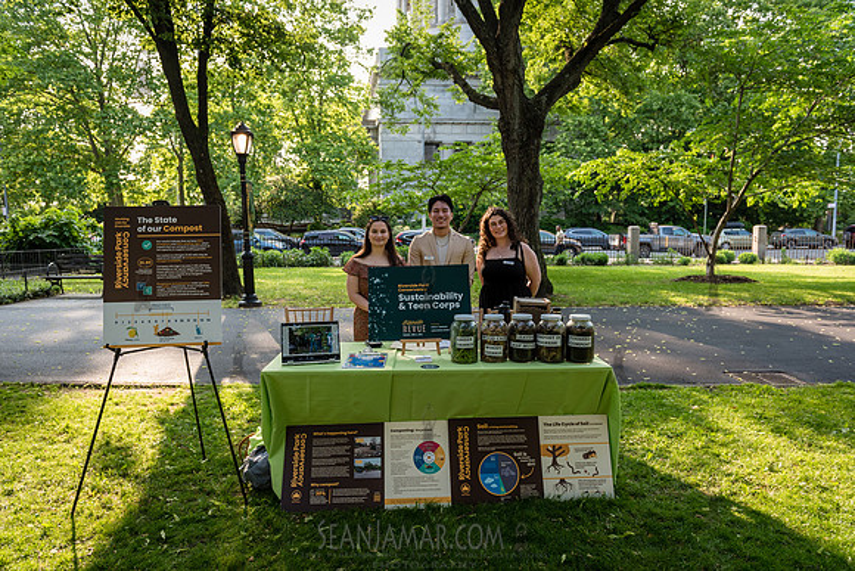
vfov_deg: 52.8
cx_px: 426
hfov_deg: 73.3
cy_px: 285
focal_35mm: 24
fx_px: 574
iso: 250
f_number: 3.5
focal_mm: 24
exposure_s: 1/200
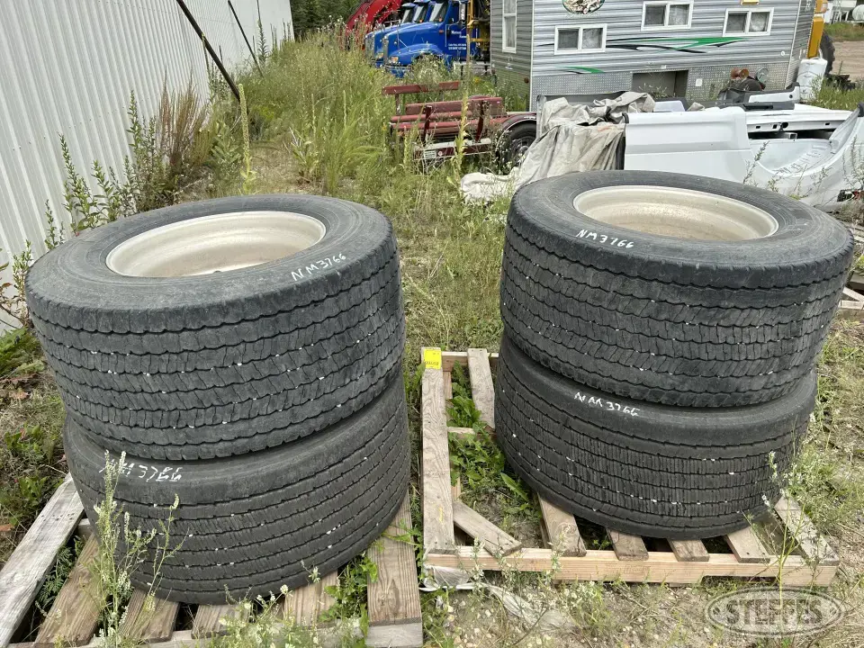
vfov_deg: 53.1
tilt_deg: -24.9
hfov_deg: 67.3
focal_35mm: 26
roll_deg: +3.4
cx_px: 432
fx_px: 649
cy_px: 324
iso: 50
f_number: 1.5
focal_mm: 5.7
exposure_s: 1/2841
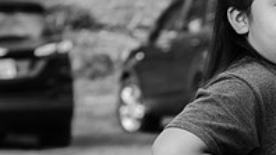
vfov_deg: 2.6
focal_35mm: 459
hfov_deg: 4.7
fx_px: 3356
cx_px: 323
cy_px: 24
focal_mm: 100
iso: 200
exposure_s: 1/160
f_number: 6.3
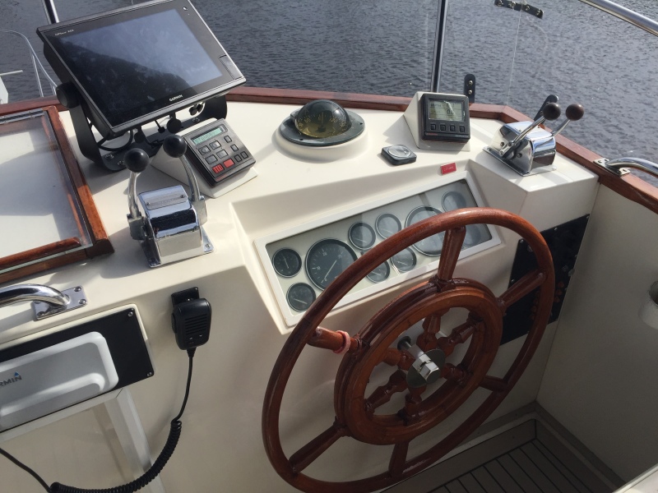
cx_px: 329
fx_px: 551
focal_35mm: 29
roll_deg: +0.4
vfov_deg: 48.2
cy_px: 246
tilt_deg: -36.3
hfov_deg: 61.7
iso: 32
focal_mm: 4.15
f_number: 2.2
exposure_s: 1/3597
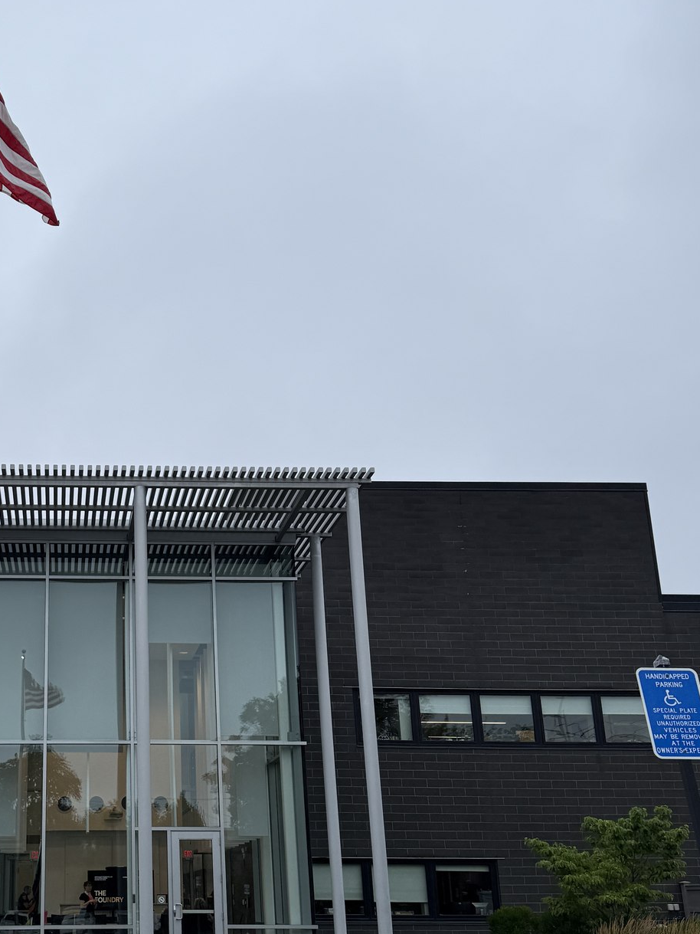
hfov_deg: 33.1
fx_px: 1133
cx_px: 113
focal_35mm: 42
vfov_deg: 44.5
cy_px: 577
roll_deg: -0.6
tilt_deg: +17.4
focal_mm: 6.76
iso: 80
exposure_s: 1/931
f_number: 1.78
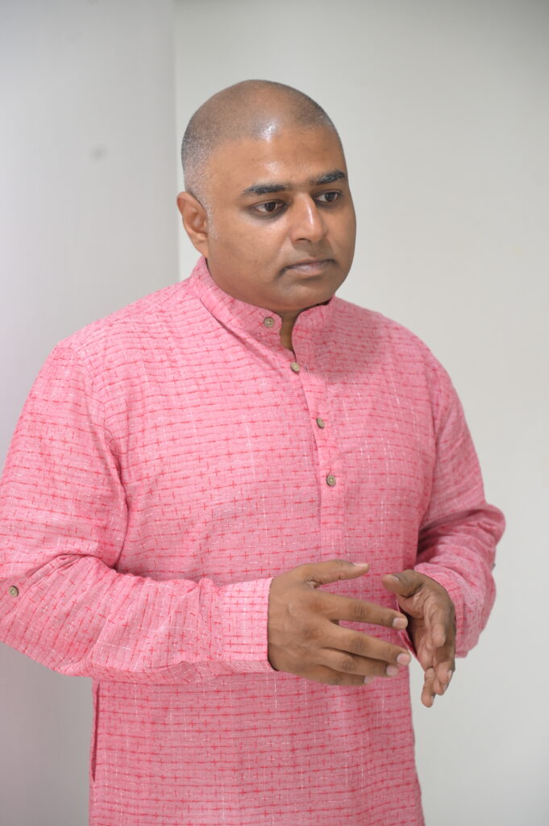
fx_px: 1604
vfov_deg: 28.9
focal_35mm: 70
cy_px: 413
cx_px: 274
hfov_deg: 19.4
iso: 1600
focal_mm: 70
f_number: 4
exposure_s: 1/100
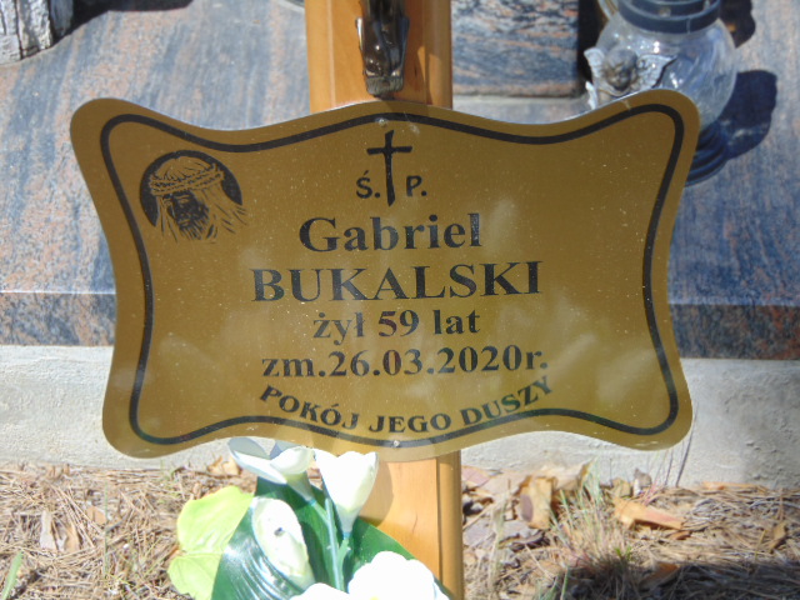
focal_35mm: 133
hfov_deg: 14.8
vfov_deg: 11.1
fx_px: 3074
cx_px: 400
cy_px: 300
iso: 80
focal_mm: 23.9
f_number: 4
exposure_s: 1/400
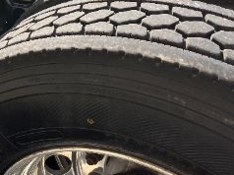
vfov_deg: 20.8
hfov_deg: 25.5
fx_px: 473
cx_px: -30
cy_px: 39
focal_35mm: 70
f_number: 1.6
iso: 50
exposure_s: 1/1238
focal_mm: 5.1
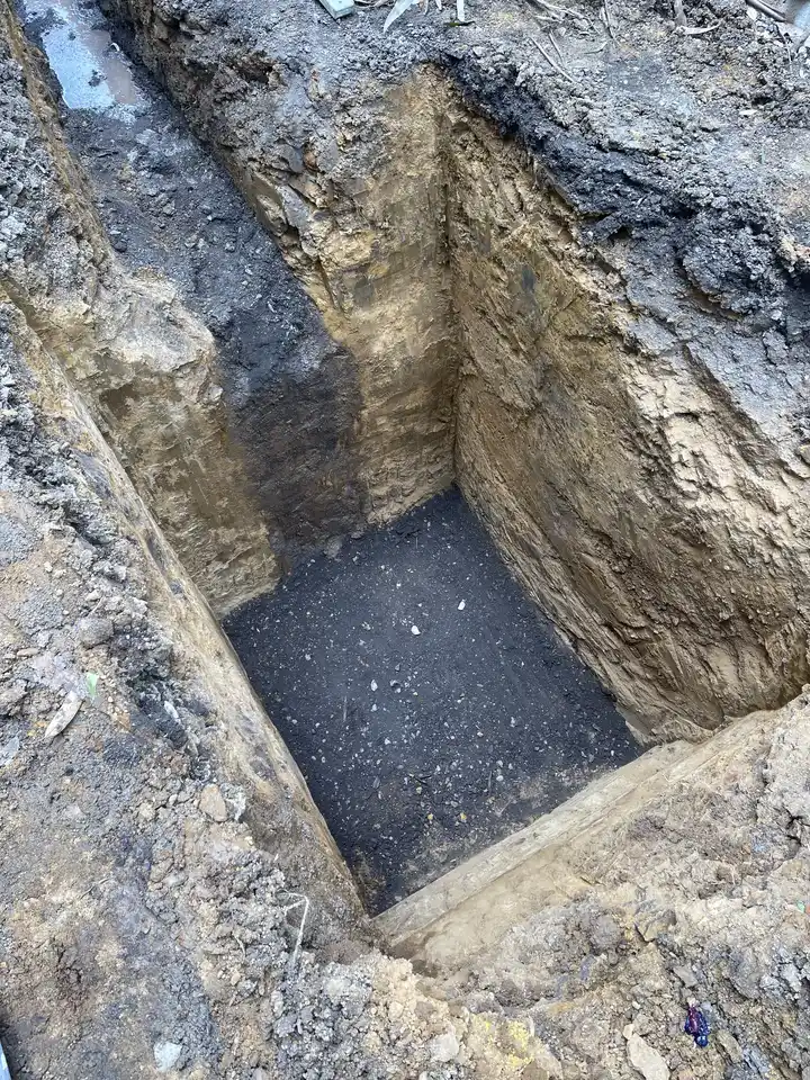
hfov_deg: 54.9
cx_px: 405
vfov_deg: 69.4
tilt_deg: -62.1
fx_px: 780
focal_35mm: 25
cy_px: 540
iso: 40
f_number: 1.6
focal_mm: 5.1
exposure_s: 1/121
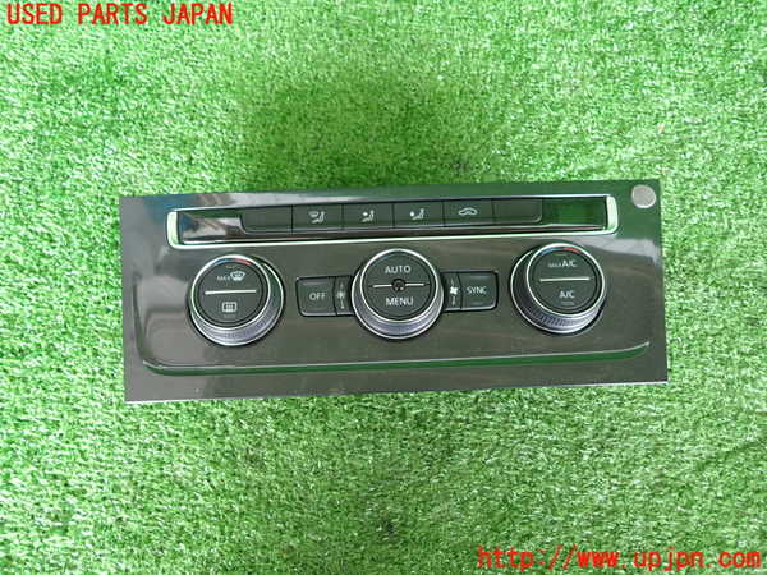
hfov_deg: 69.4
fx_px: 554
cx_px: 384
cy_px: 288
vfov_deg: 54.9
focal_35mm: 25
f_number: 2
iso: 200
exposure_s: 1/40
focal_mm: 4.5
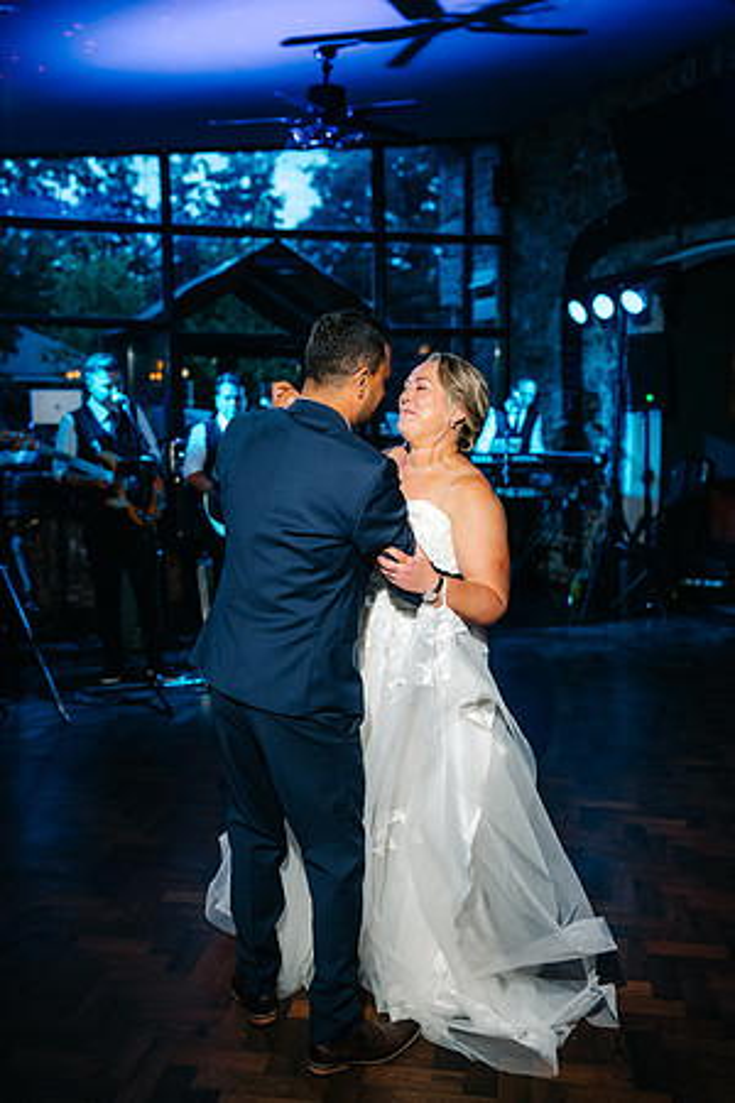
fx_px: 1072
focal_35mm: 35
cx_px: 368
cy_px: 552
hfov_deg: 37.9
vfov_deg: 54.4
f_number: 2.2
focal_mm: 35
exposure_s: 1/200
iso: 320
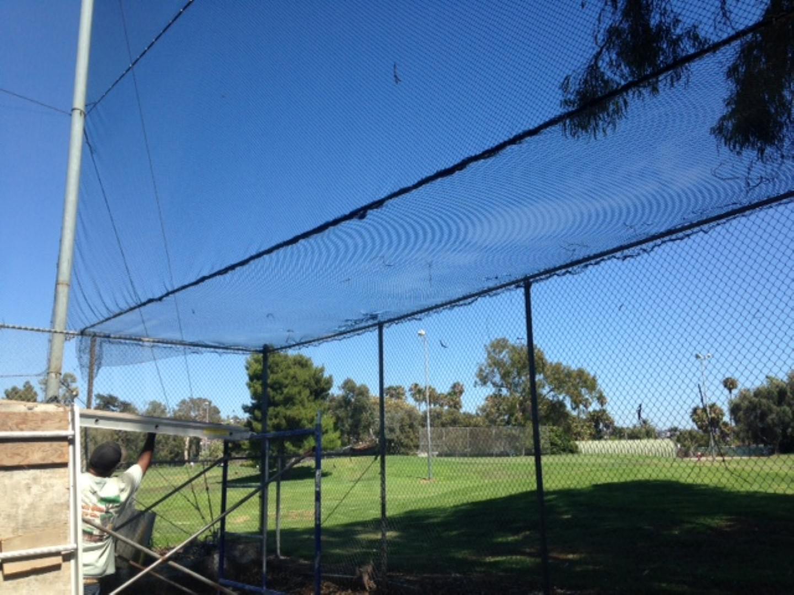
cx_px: 397
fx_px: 757
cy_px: 298
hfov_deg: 55.4
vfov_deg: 42.9
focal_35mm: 33
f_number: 2.4
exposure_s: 1/1205
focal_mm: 4.12
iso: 50
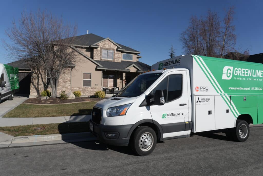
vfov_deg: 53.1
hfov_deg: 73.7
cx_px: 132
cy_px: 88
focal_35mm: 24
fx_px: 175
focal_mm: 16
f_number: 3.5
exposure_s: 1/2500
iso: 100
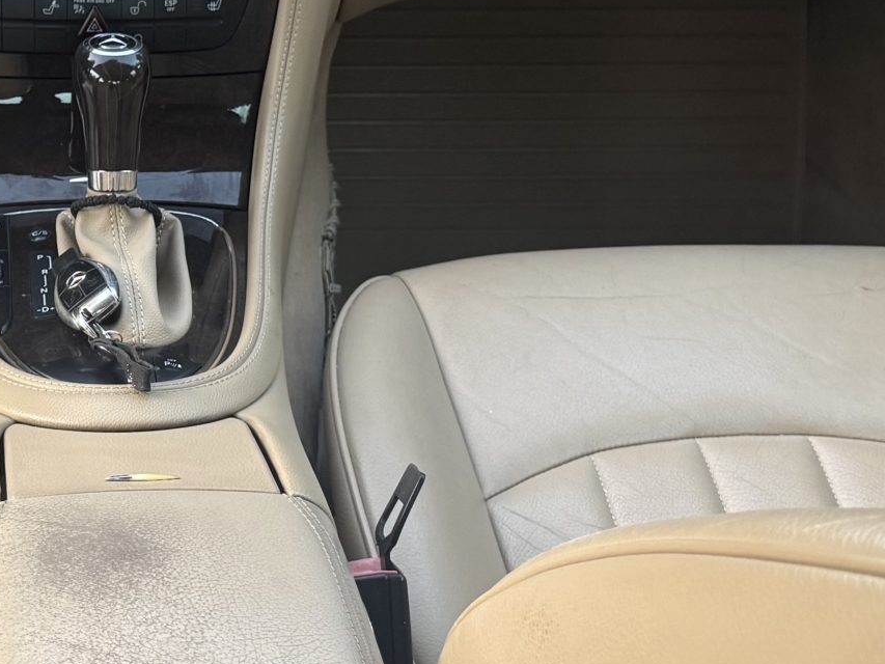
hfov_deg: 26.2
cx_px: 105
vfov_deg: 20.4
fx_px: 1841
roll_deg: -0.6
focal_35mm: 72
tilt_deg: -31.3
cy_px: 238
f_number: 1.78
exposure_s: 1/113
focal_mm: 6.76
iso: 200
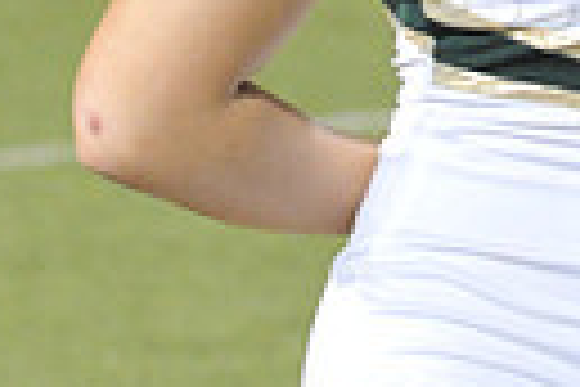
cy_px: -410
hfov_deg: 3.1
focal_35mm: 674
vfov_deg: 2.0
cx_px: 558
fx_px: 10858
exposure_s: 1/125
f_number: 6.3
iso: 6400
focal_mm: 150
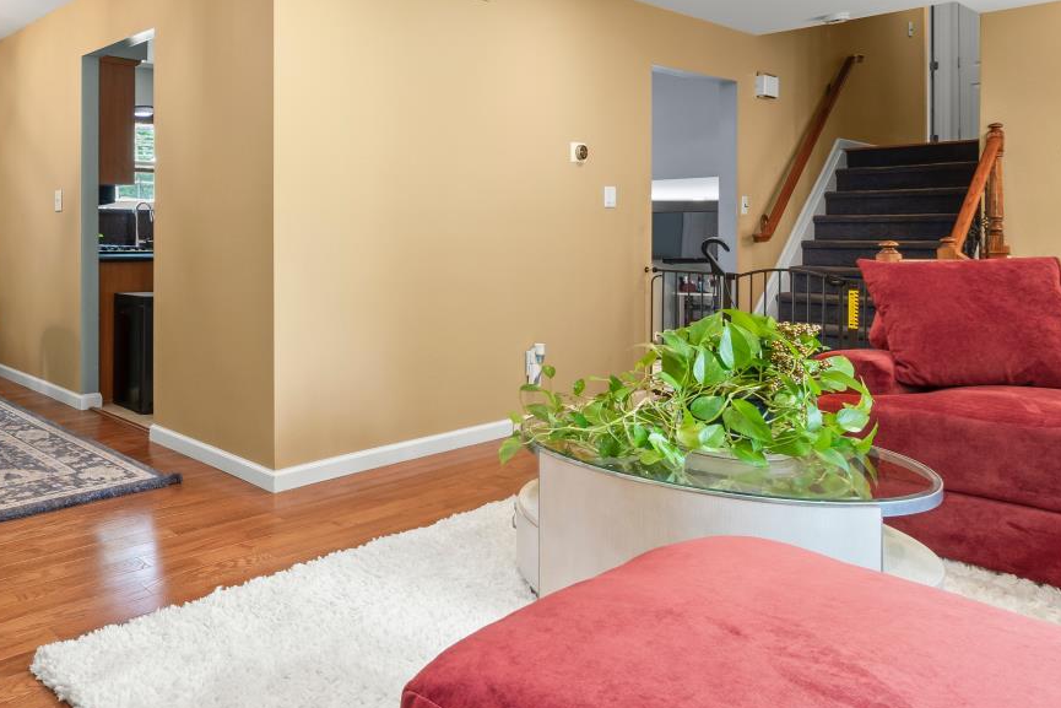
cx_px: 161
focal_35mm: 26
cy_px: 238
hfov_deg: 61.4
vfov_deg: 48.8
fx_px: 766
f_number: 9
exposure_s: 1/1.25
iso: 250
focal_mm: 10
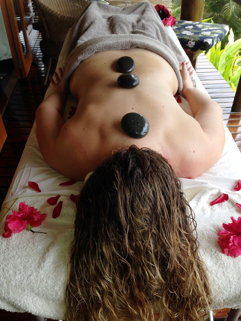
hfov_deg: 42.9
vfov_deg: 55.4
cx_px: 120
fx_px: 306
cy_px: 160
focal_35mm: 33
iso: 80
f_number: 2.4
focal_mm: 4.12
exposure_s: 1/120
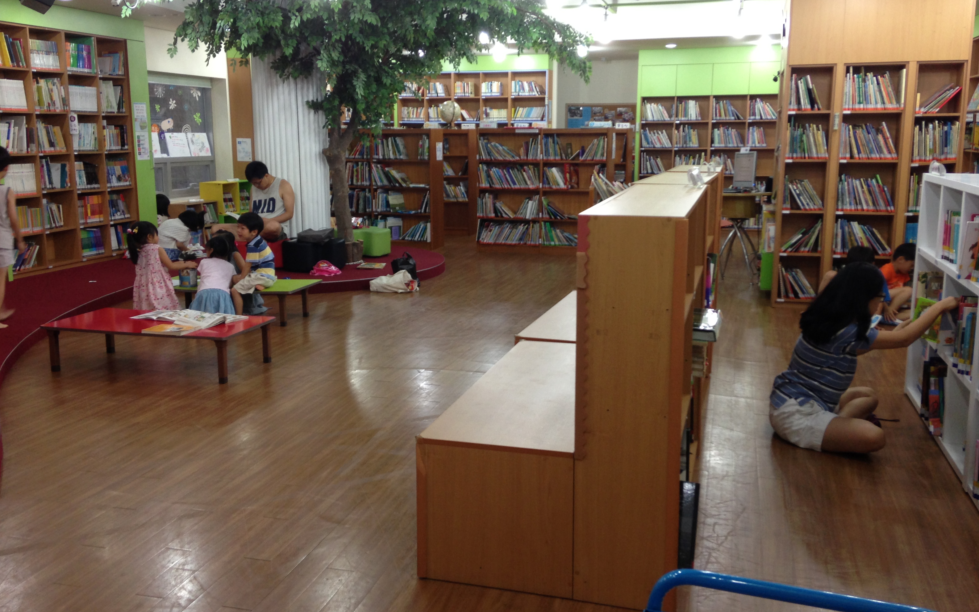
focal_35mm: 36
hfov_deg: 54.0
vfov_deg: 35.3
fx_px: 960
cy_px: 288
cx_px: 487
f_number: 2.4
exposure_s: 1/20
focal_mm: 4.13
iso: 80
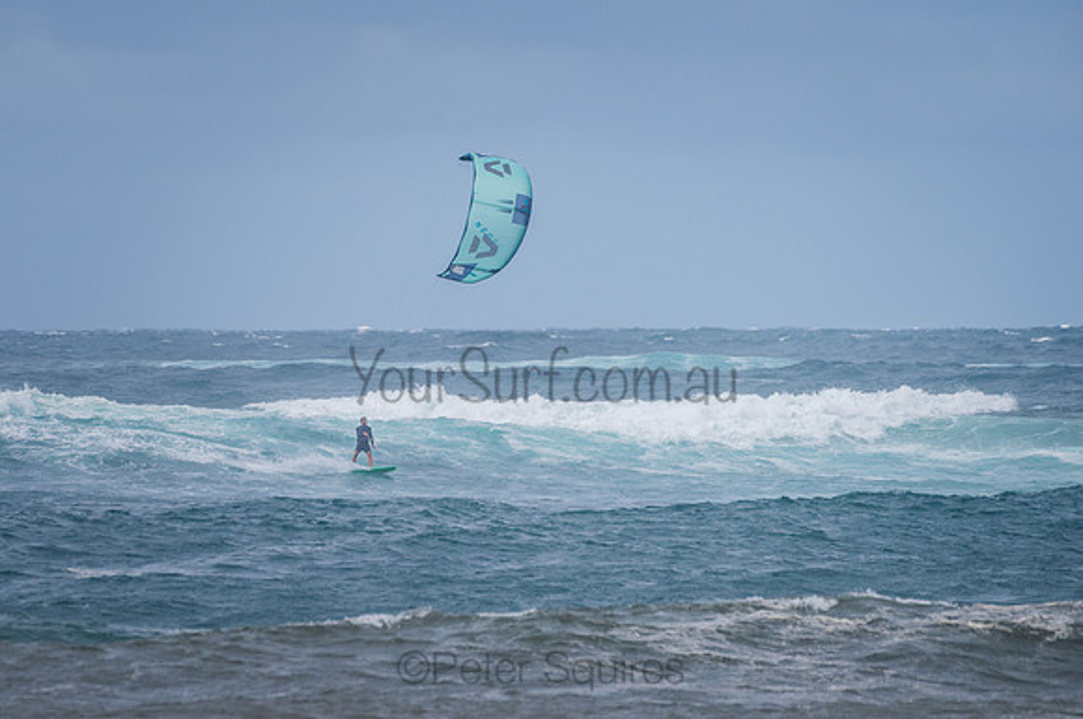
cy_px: 305
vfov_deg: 2.2
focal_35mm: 614
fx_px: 18446
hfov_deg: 3.4
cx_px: 422
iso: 140
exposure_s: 1/2000
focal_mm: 500
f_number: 5.6
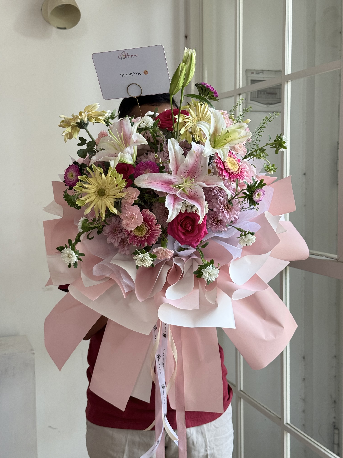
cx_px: 172
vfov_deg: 39.7
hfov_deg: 30.3
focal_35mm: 48
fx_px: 634
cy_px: 229
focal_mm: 6.76
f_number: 1.78
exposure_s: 1/96
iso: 100
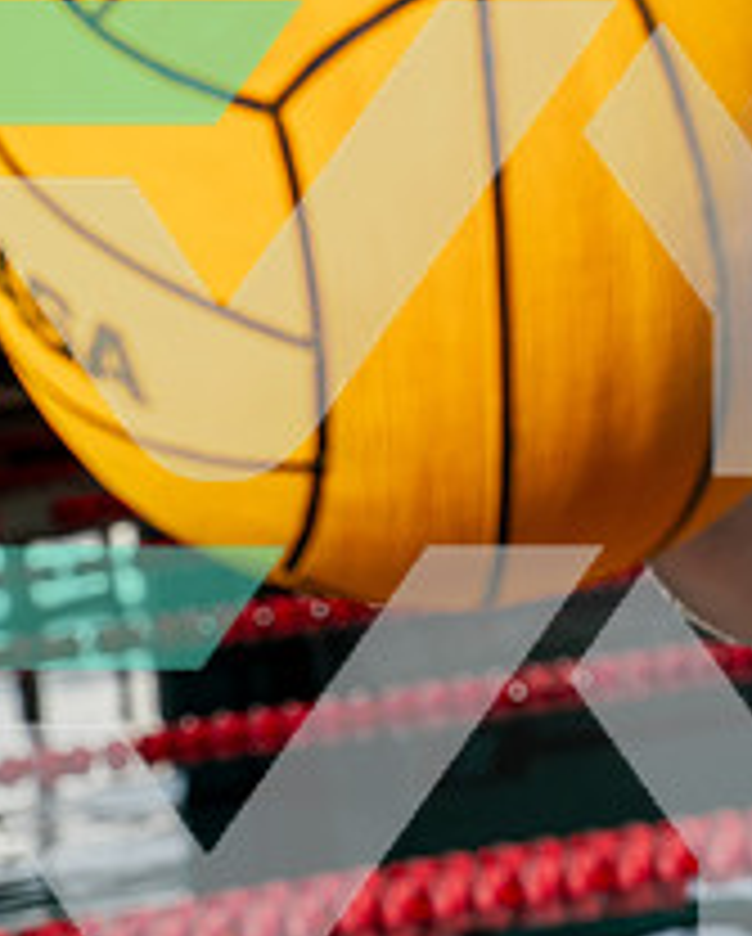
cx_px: 977
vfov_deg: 10.5
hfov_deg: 8.4
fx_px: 5080
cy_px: 241
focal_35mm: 183
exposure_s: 1/250
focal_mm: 70
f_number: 7.1
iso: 400
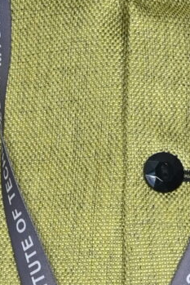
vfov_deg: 2.4
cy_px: 82
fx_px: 6659
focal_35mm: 842
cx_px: 145
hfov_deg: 1.6
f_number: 7.1
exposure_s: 1/160
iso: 400
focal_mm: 115
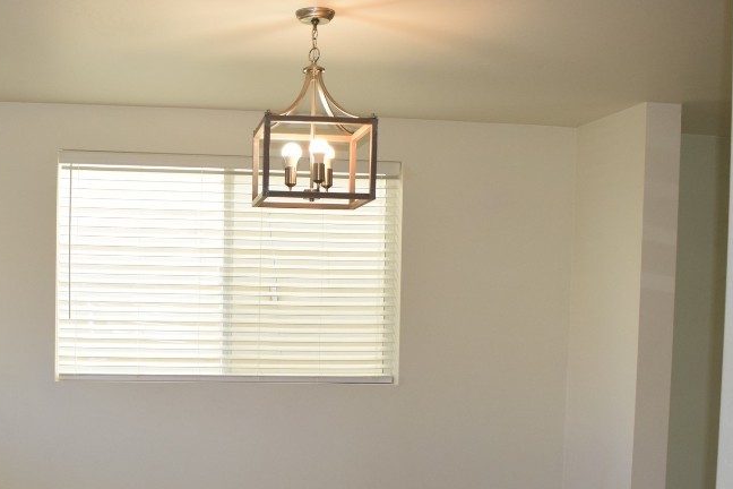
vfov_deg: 27.6
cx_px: 182
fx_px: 977
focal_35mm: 48
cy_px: 380
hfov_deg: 40.0
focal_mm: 18
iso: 640
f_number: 5.6
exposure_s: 1/125
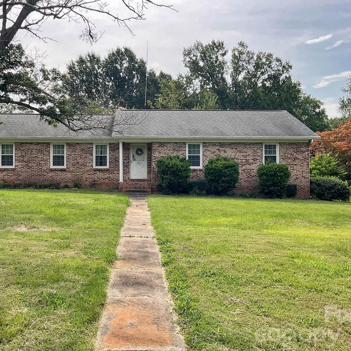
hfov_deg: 44.8
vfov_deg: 44.9
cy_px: 164
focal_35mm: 37
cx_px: 150
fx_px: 424
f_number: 1.8
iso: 16
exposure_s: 1/2000
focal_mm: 3
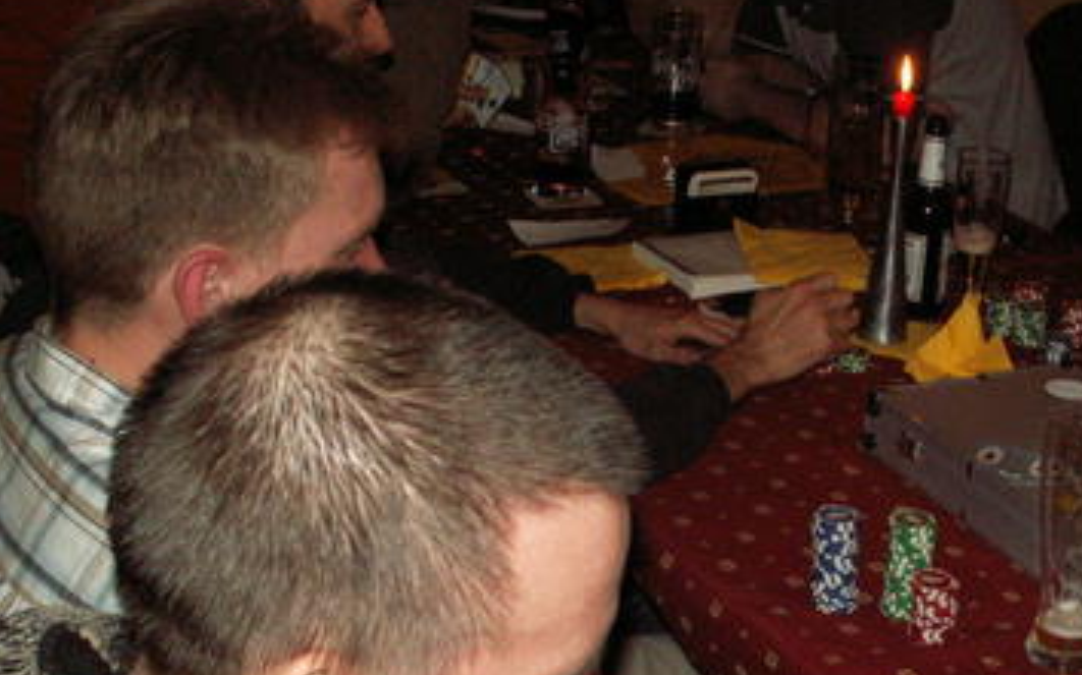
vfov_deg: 18.9
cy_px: 666
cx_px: 877
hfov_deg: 29.9
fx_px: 1975
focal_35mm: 67
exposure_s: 1/40
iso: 160
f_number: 2.8
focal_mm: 5.86
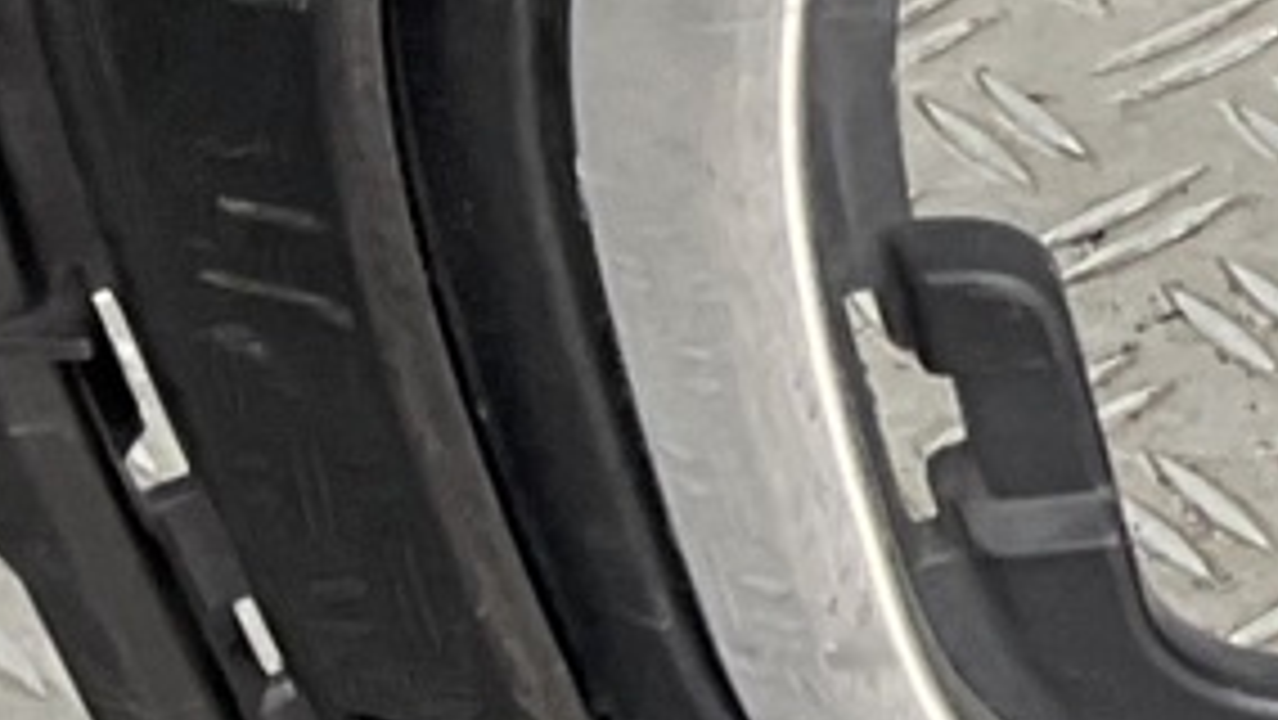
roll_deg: -6.8
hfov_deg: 8.2
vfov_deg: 5.3
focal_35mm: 224
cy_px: -720
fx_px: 7594
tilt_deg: -32.1
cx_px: 3861
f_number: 1.8
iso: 16
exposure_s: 1/124
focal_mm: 3
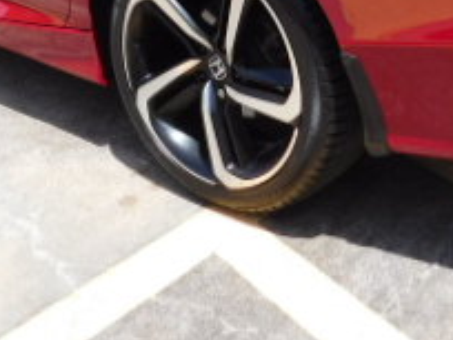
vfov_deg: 18.8
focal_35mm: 72
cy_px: -116
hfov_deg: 27.0
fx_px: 942
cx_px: 258
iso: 125
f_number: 3
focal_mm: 4
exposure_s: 1/1250
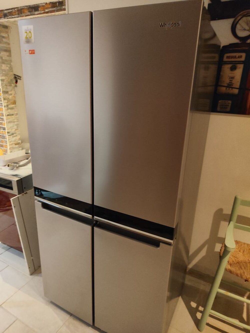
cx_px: 125
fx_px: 231
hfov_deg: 56.8
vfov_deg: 71.6
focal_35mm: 24
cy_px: 166
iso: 1726
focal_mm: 5.24
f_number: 1.7
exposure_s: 1/20
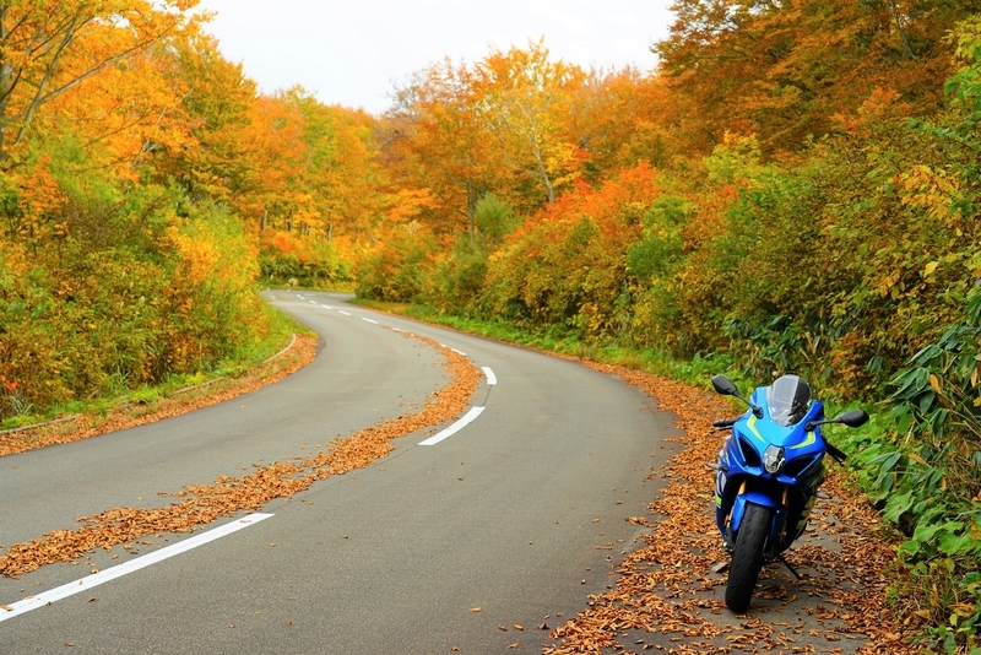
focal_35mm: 48
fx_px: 1308
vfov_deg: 28.1
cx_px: 490
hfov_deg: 41.1
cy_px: 328
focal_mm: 48
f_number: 5.6
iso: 100
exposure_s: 1/125
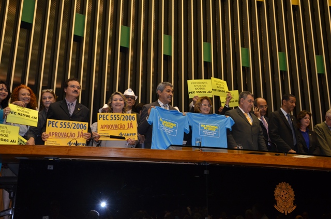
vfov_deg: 34.1
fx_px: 358
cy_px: 110
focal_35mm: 39
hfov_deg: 49.6
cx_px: 166
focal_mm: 26
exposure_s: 1/60
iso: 800
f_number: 4
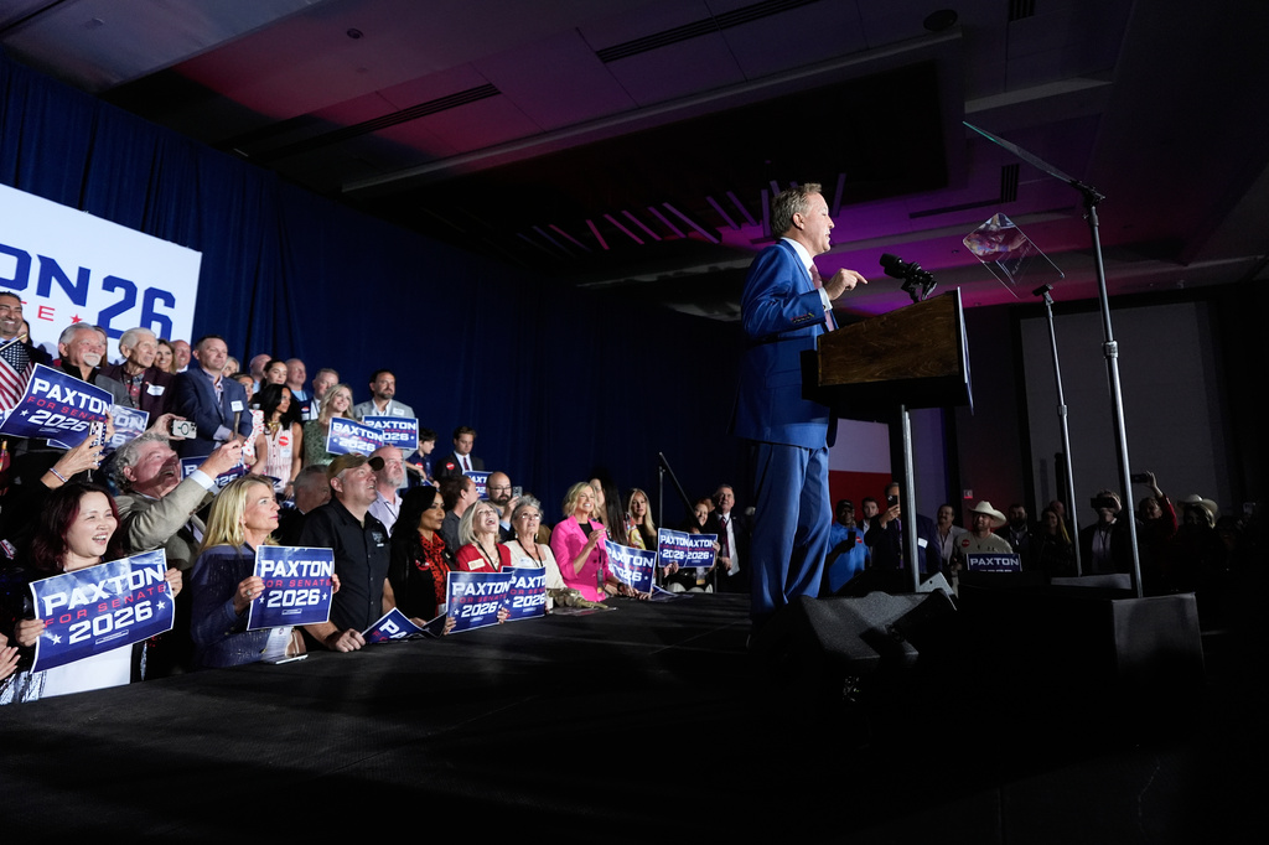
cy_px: 422
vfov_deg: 61.9
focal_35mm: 20
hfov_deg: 84.0
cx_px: 634
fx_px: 705
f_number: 2.8
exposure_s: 1/1000
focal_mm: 20
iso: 3200
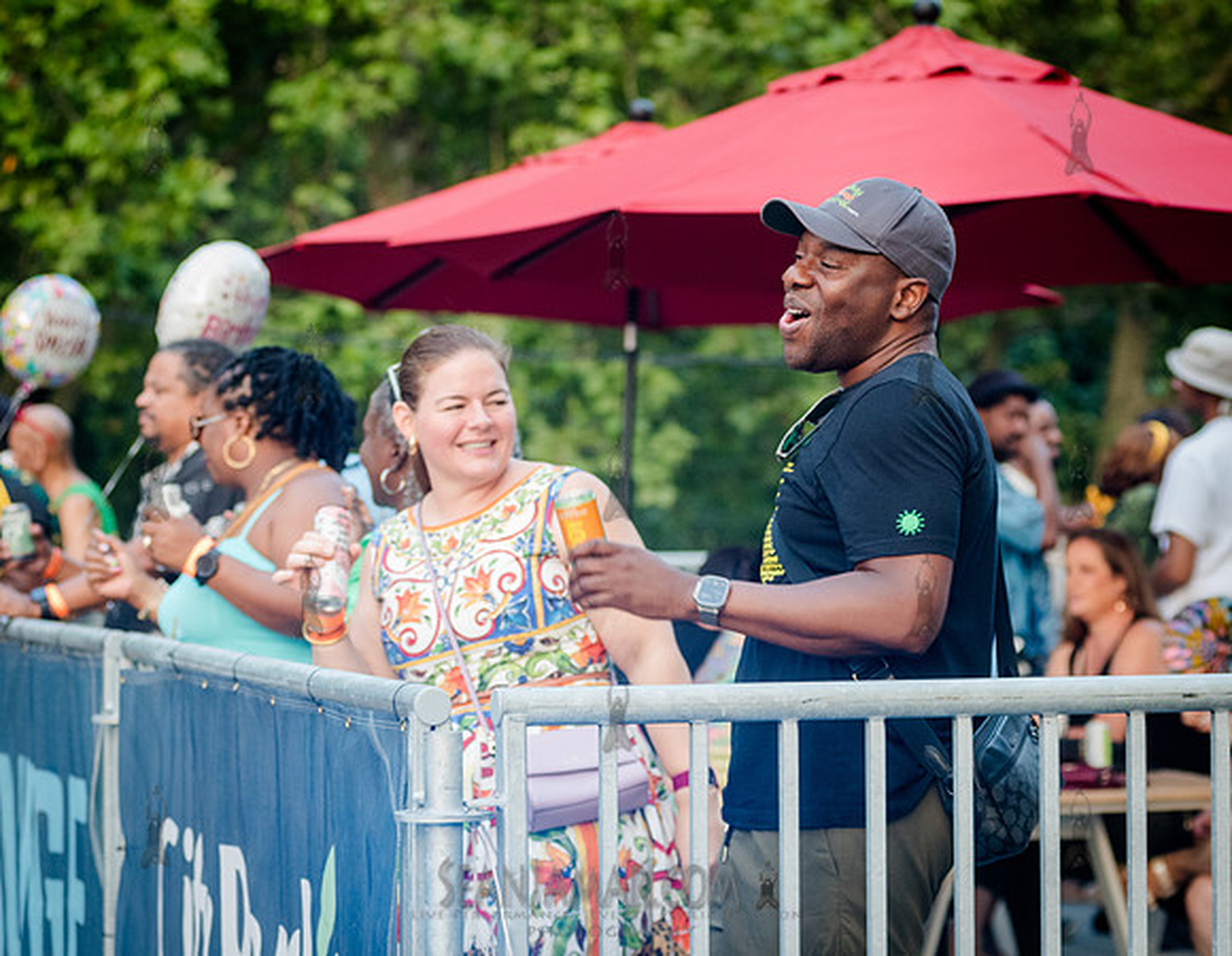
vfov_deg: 13.5
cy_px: 449
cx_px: 694
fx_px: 4035
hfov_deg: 17.4
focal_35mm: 112
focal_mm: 86
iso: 2000
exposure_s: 1/200
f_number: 3.5
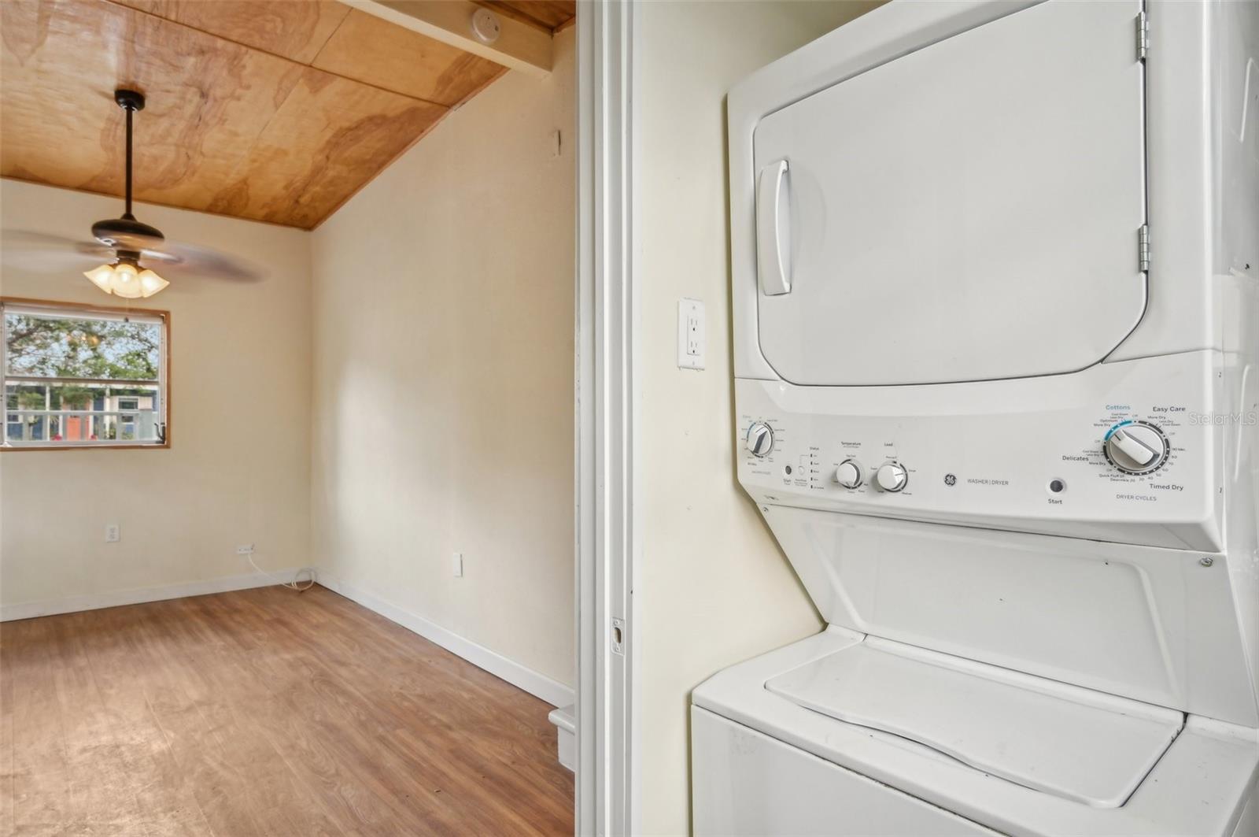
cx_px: 630
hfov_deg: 85.5
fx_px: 681
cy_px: 418
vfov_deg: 63.1
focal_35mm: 20
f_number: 8
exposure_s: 1/30
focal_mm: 19.5
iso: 400
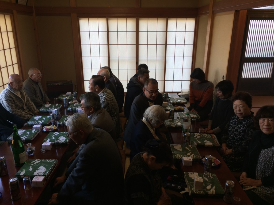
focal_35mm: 29
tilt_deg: -19.5
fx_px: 230
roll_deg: +0.6
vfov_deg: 48.2
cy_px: 102
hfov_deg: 61.7
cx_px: 137
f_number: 2.2
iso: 40
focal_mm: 4.15
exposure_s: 1/40
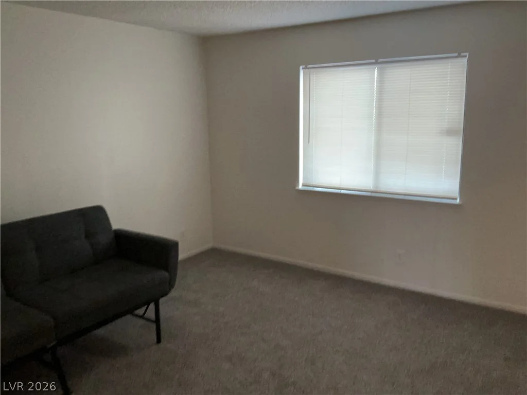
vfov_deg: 48.2
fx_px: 442
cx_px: 264
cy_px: 198
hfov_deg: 61.7
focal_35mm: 29
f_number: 1.8
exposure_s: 1/40
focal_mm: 3
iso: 250
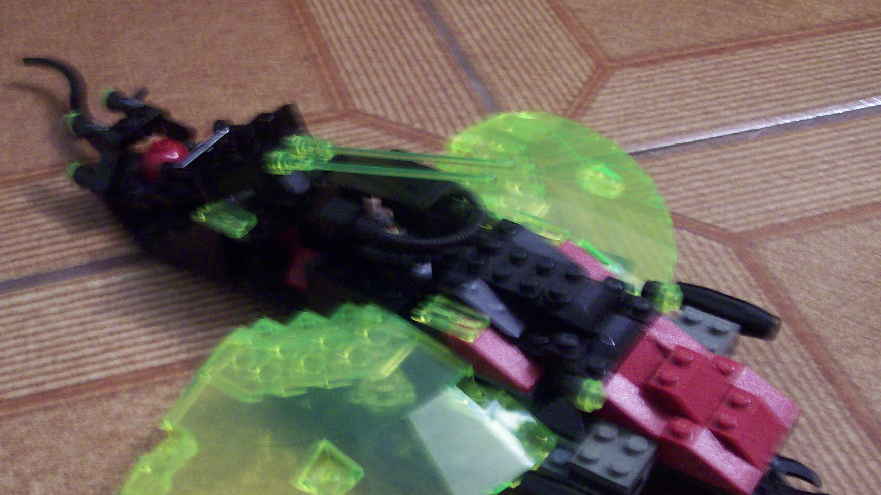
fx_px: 1075
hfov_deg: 44.5
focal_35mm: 46
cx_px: 379
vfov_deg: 25.9
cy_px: 294
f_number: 2.7
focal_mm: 6
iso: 160
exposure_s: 1/8
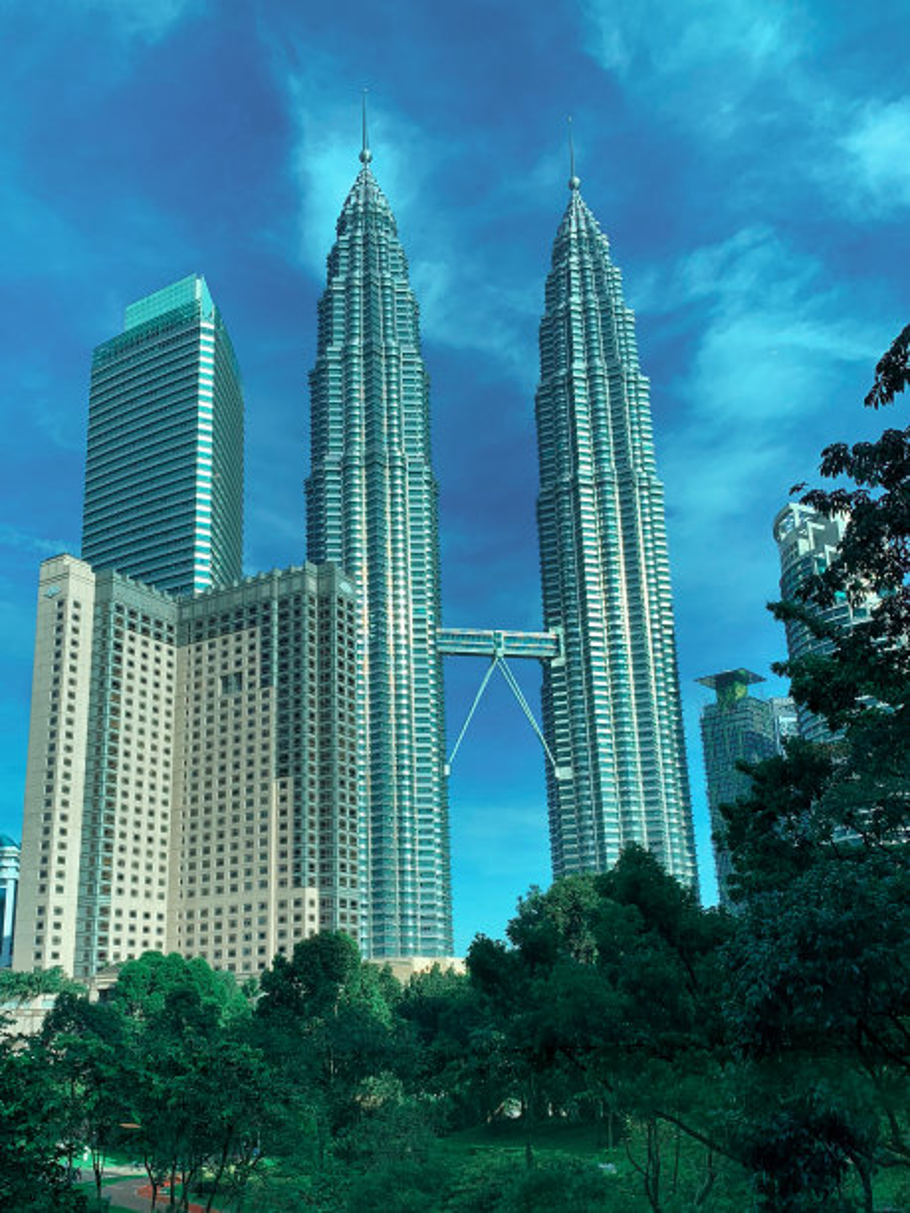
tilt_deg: +15.9
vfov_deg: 67.3
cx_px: 455
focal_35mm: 26
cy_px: 606
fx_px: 911
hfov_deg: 53.1
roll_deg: +1.3
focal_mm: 4.3
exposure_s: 1/1163
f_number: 1.8
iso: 25
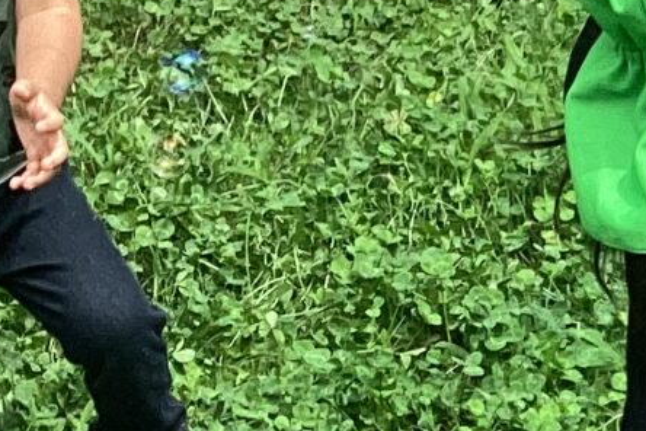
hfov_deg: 10.4
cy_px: 654
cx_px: 1168
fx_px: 3337
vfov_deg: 7.3
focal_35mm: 186
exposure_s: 1/424
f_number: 2.4
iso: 25
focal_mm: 3.3
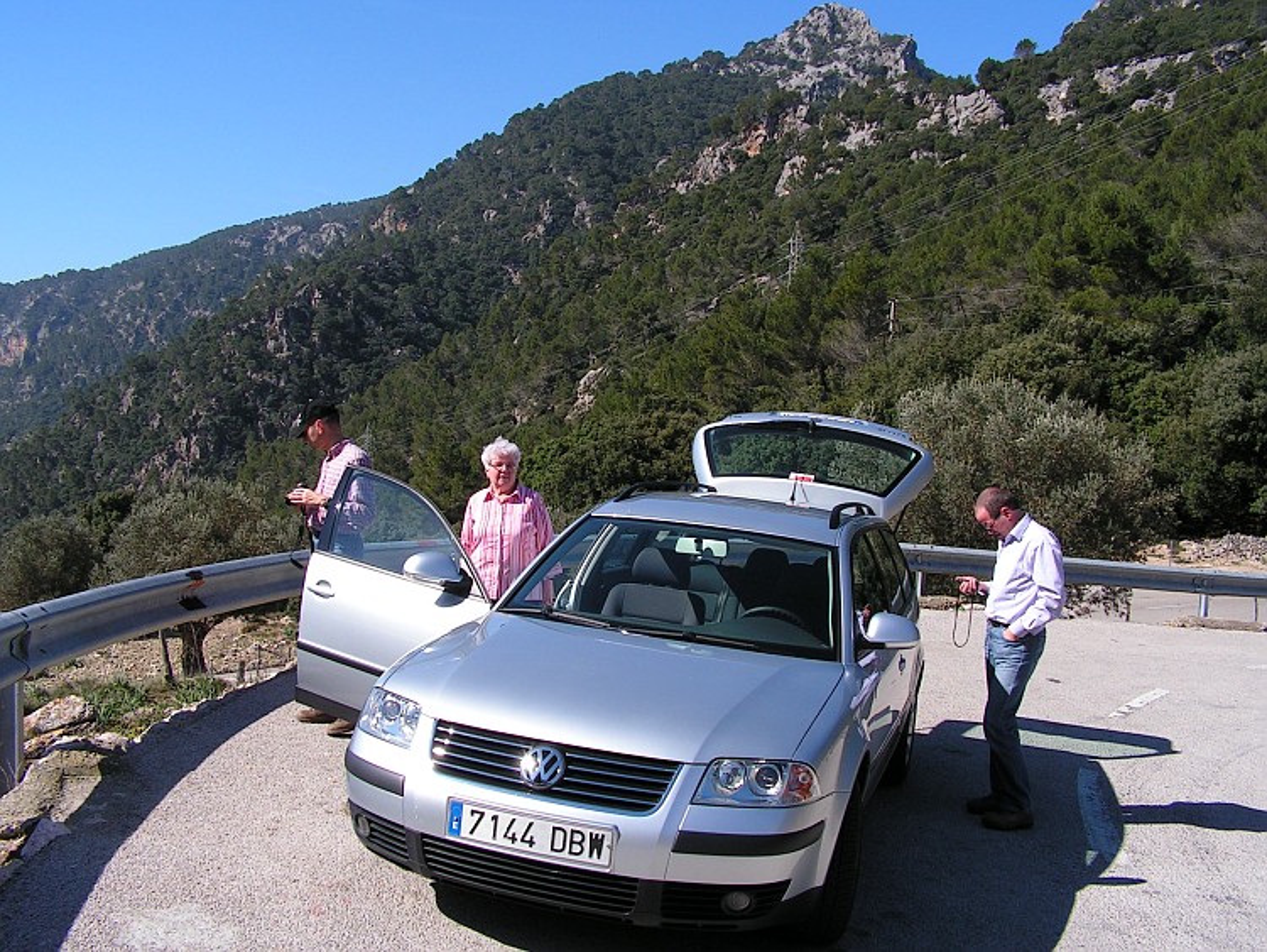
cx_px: 634
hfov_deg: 51.3
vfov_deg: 39.7
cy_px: 476
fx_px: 1318
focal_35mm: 36
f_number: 4.8
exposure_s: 1/500
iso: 64
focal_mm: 6
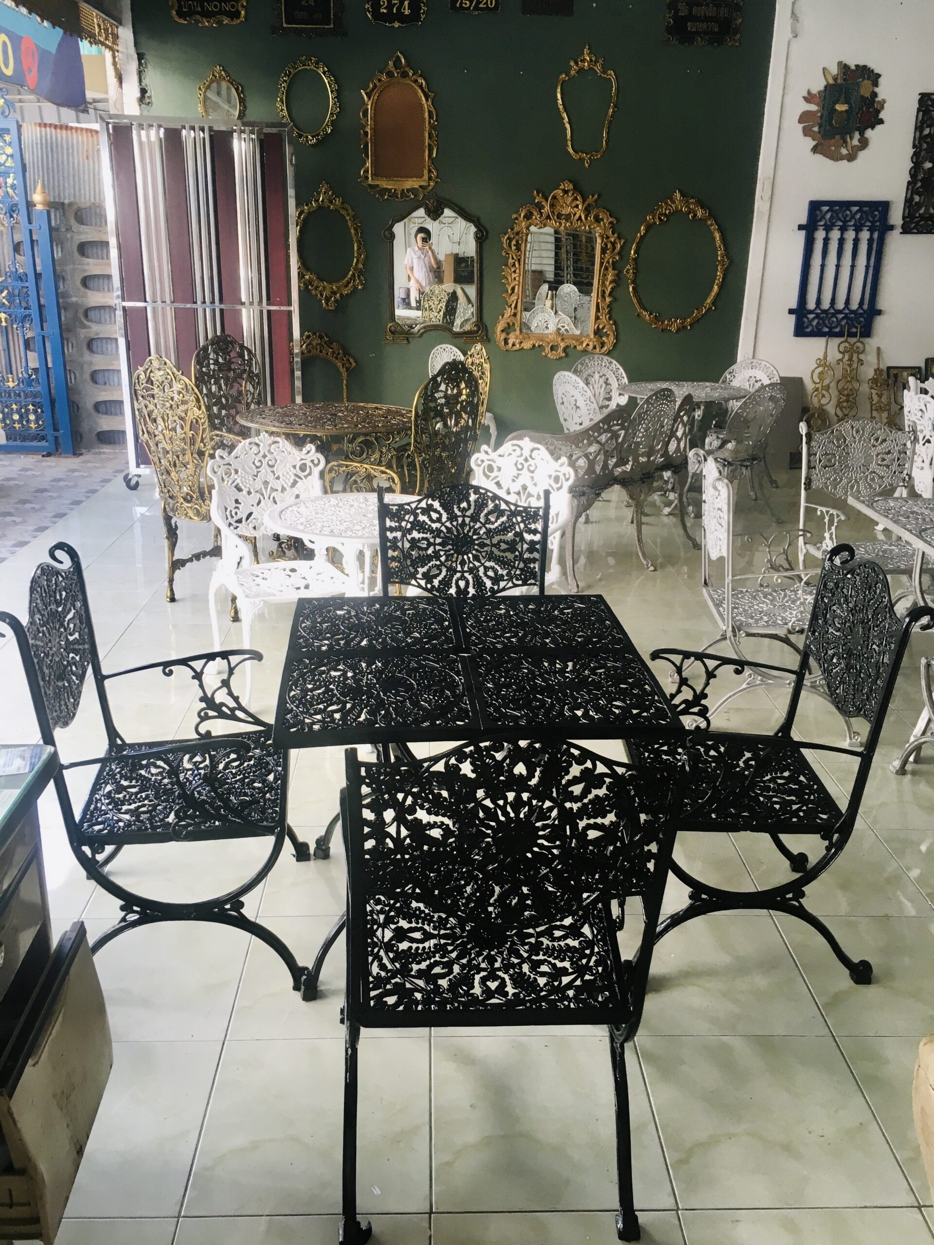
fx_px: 1043
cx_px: 467
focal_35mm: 29
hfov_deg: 48.2
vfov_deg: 61.7
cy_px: 622
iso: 32
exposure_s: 1/33
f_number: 2.2
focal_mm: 4.15
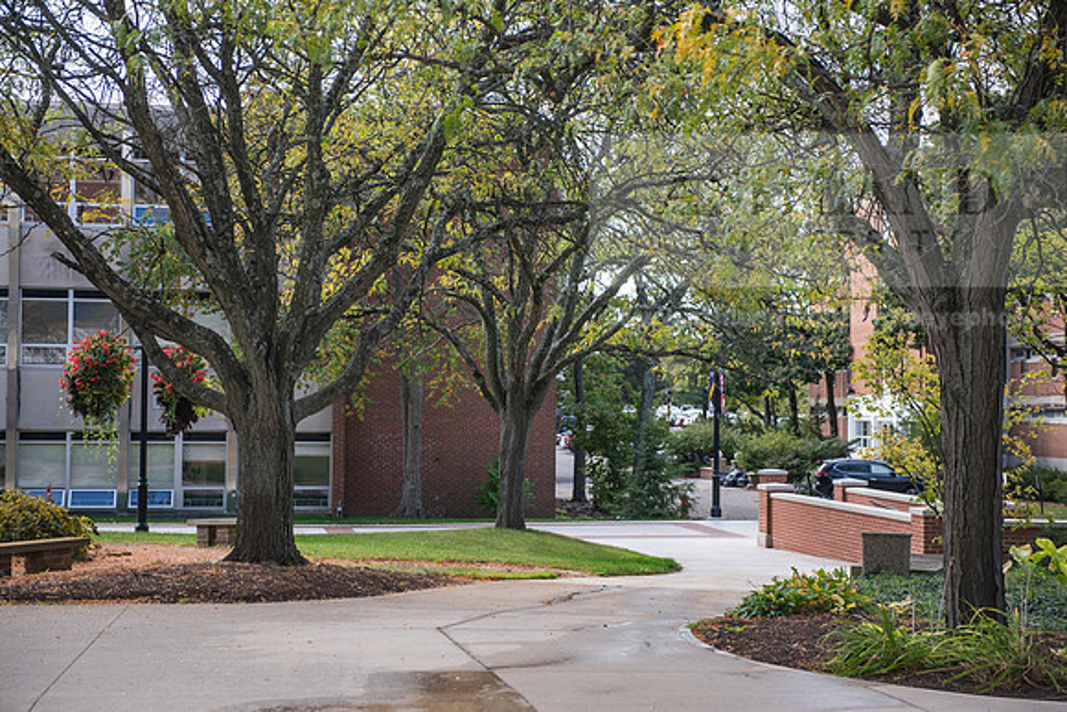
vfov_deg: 21.9
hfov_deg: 32.4
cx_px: 534
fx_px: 1838
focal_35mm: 62
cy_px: 356
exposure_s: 1/320
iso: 100
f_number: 3.5
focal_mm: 62
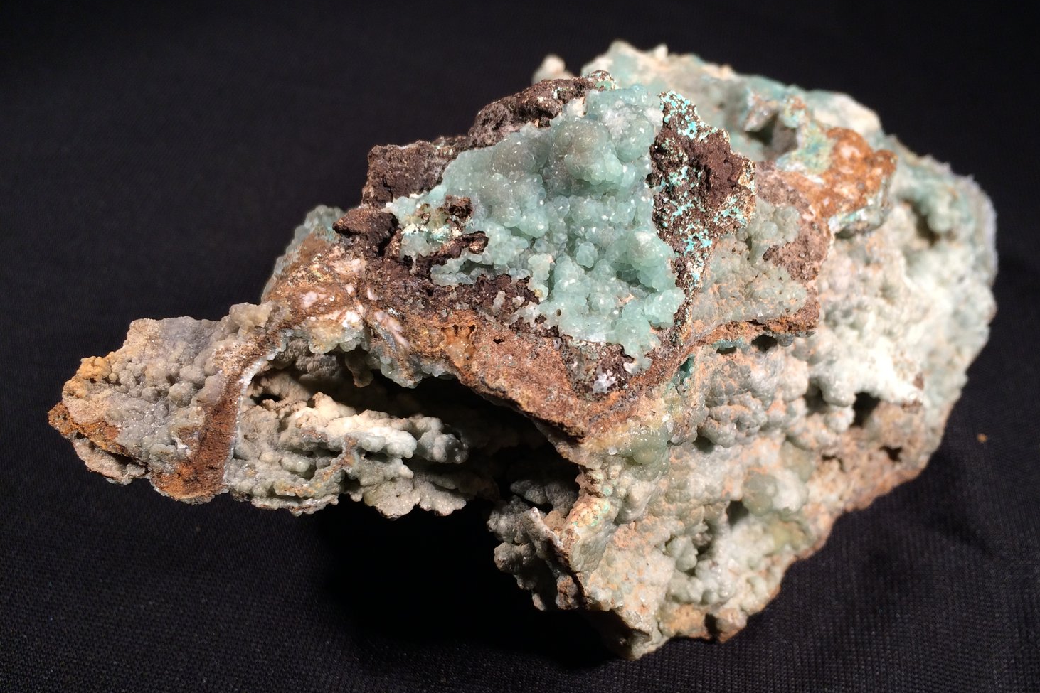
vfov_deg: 40.0
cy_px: 371
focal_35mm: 33
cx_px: 568
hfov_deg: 57.1
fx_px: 953
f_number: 2.2
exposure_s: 1/124
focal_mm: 4.15
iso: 32
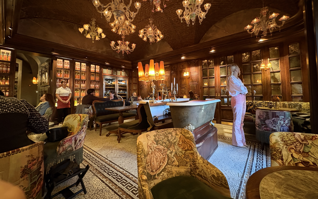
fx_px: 130
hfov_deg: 101.5
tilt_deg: +3.4
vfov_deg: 74.5
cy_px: 87
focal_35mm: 15
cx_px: 158
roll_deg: +0.5
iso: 800
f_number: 2.2
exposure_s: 1/33
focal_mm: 2.22
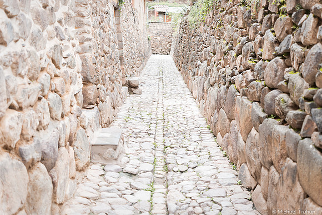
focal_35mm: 52
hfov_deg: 38.2
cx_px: 161
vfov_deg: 26.0
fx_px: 465
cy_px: 108
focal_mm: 52
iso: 100
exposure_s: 1/125
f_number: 4
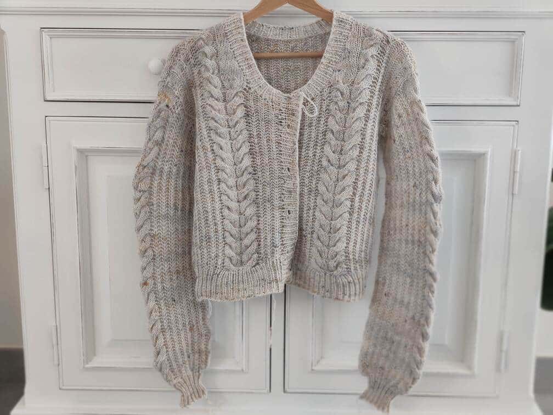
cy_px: 208
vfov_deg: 35.1
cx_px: 276
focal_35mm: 41
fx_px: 655
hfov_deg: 45.8
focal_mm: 8.16
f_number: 2
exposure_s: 1/100
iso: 233
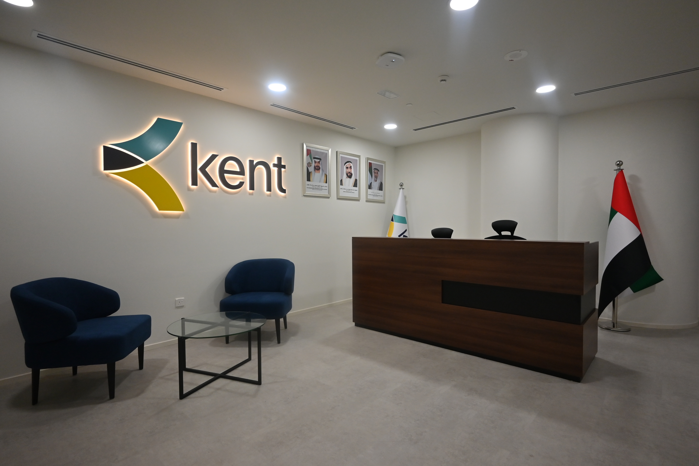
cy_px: 233
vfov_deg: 67.4
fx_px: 349
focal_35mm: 18
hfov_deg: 90.0
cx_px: 350
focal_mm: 12
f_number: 3.5
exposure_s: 1/200
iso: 400
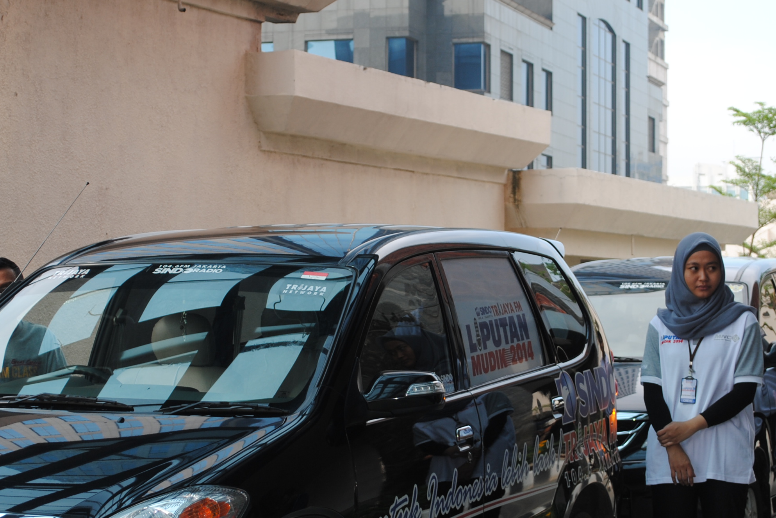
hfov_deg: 22.1
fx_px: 1983
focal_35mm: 92
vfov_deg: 14.9
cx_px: 391
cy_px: 250
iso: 100
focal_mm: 42
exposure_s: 1/125
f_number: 5.3
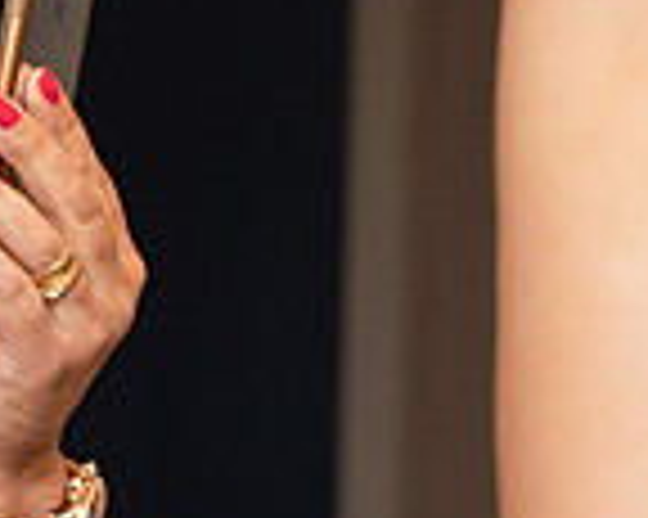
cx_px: -375
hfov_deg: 6.3
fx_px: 5826
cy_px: -47
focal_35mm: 304
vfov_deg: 5.1
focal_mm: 70
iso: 1600
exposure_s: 1/160
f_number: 4
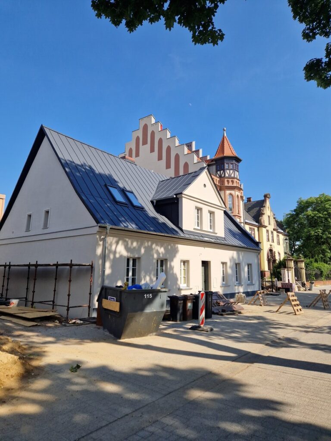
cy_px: 220
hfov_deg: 58.9
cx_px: 166
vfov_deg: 73.9
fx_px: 293
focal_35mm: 23
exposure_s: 1/1340
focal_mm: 5.4
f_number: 1.8
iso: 50
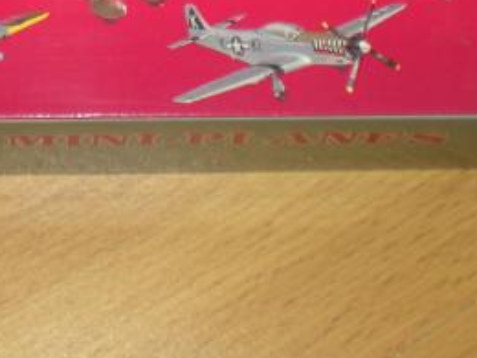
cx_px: 50
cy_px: -165
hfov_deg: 16.6
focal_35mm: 117
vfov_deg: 12.1
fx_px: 1612
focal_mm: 6.3
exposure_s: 1/60.1
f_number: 3.1
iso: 64
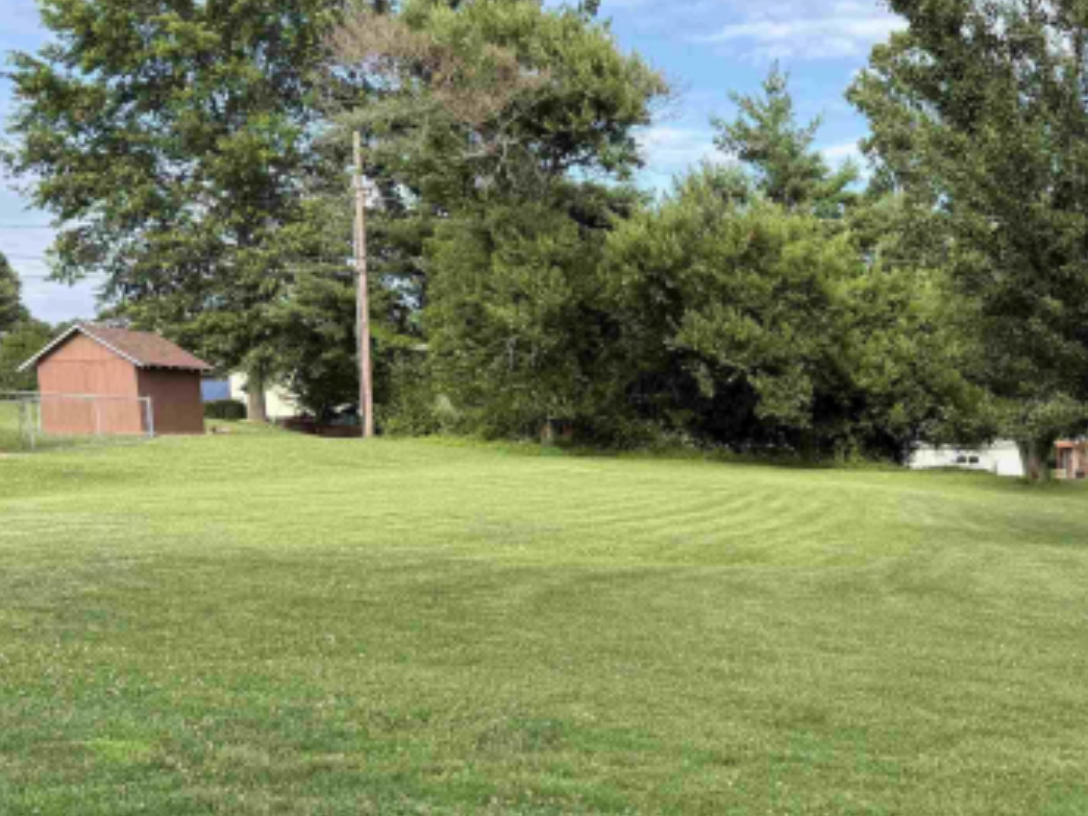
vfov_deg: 30.9
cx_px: 899
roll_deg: +1.8
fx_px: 1446
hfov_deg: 39.3
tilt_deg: -6.8
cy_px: 632
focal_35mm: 46
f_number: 1.78
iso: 100
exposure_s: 1/1337
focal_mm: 6.76
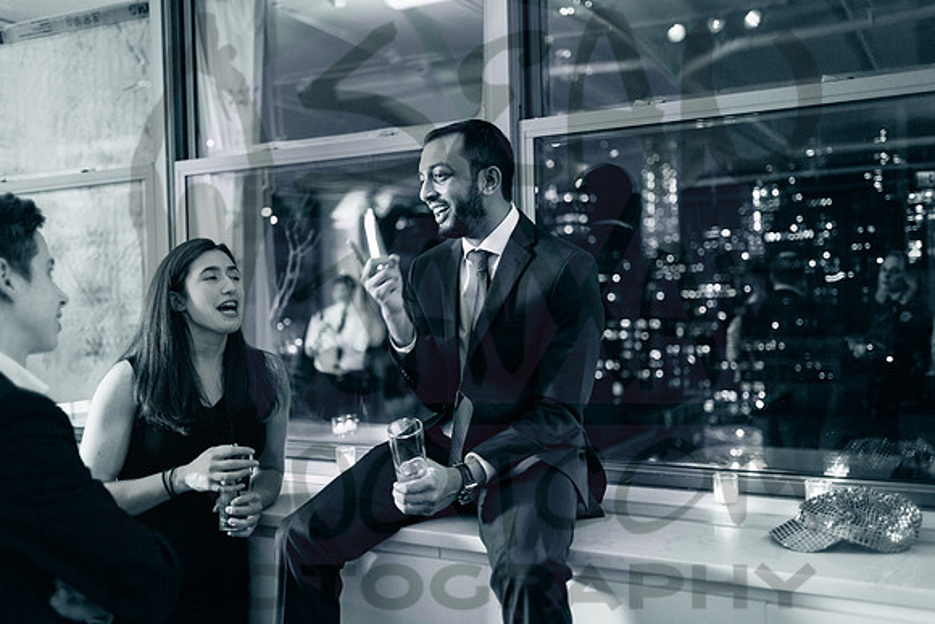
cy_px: 312
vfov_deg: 37.9
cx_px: 468
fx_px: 909
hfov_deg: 54.4
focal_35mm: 35
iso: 3200
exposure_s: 1/100
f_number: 2
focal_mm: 35
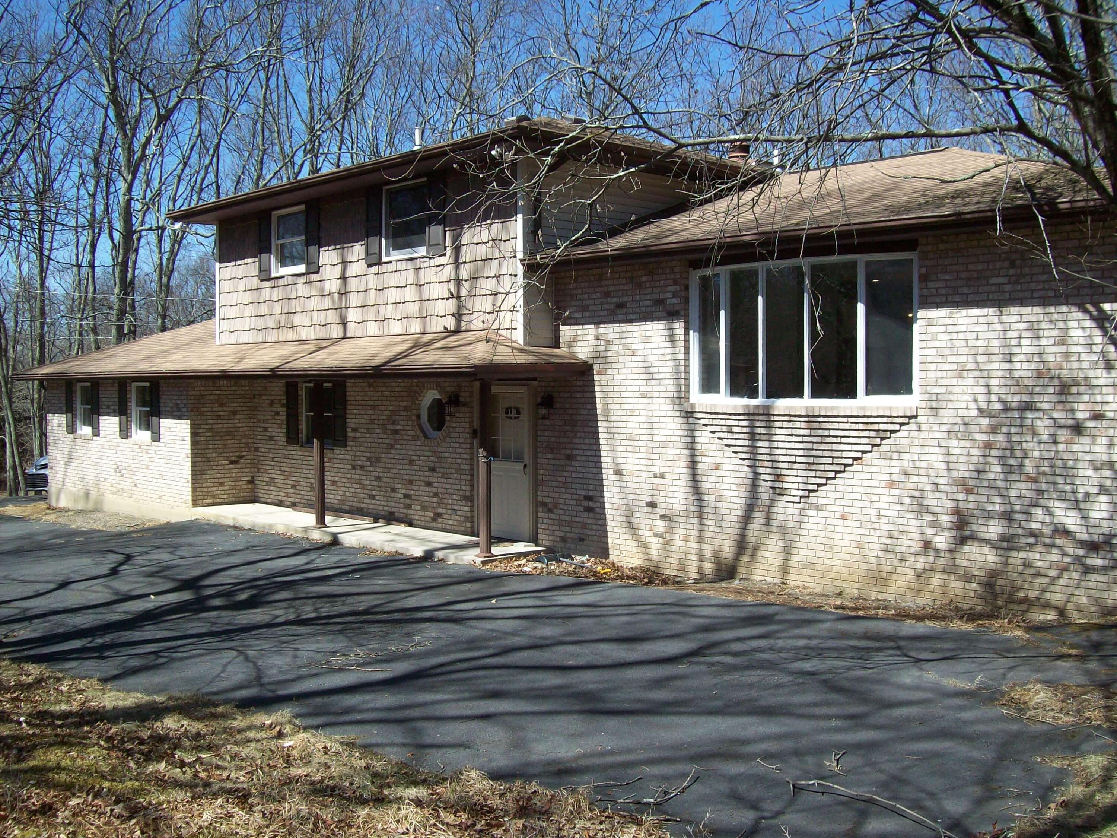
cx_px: 558
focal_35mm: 36
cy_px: 419
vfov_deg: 39.7
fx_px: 1162
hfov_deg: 51.4
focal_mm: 6
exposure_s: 1/343
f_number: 4.8
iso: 80
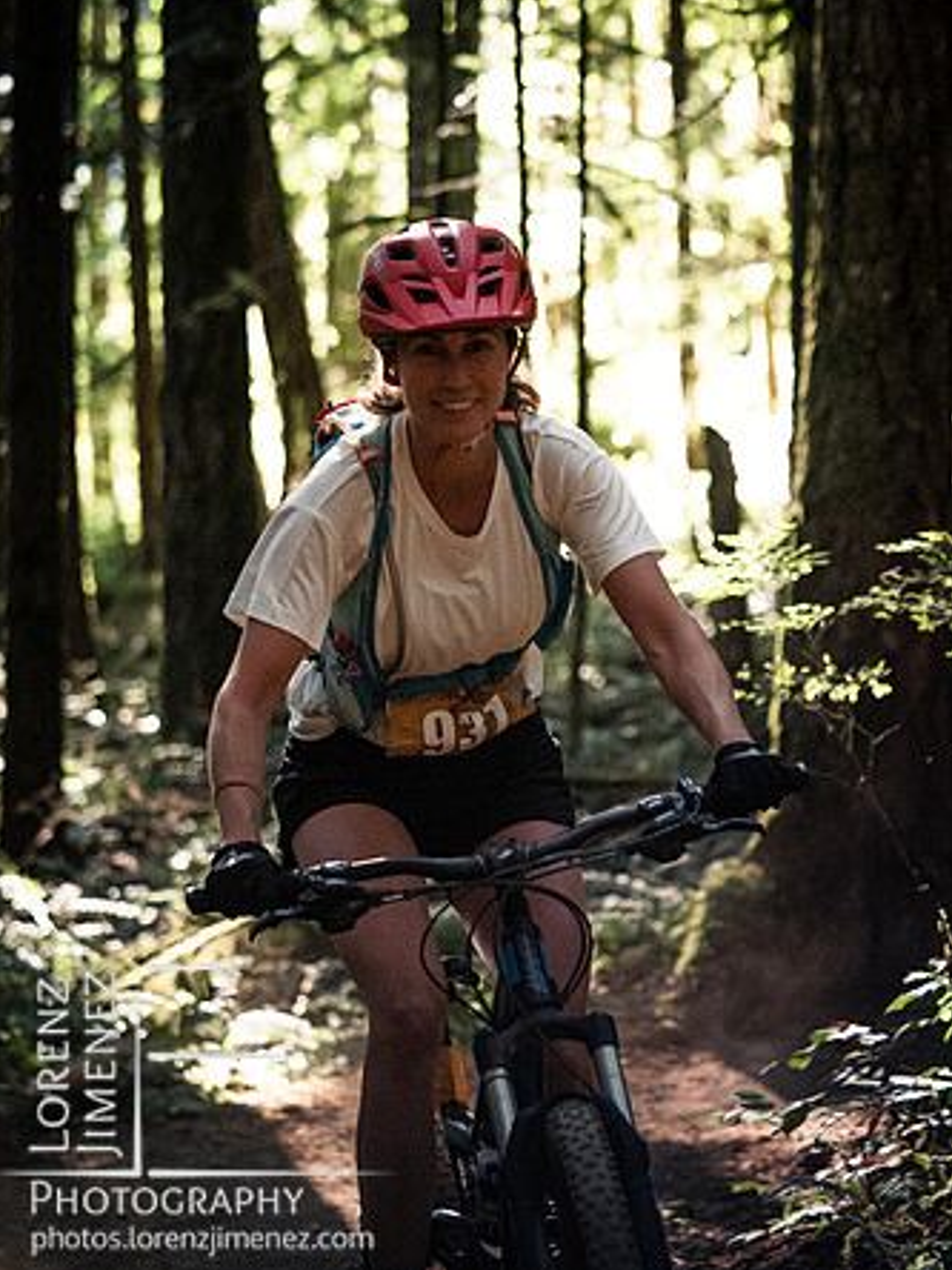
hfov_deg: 9.3
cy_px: 629
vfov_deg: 12.3
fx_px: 5867
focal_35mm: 160
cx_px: 473
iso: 3200
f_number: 2.8
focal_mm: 79
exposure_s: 1/1000
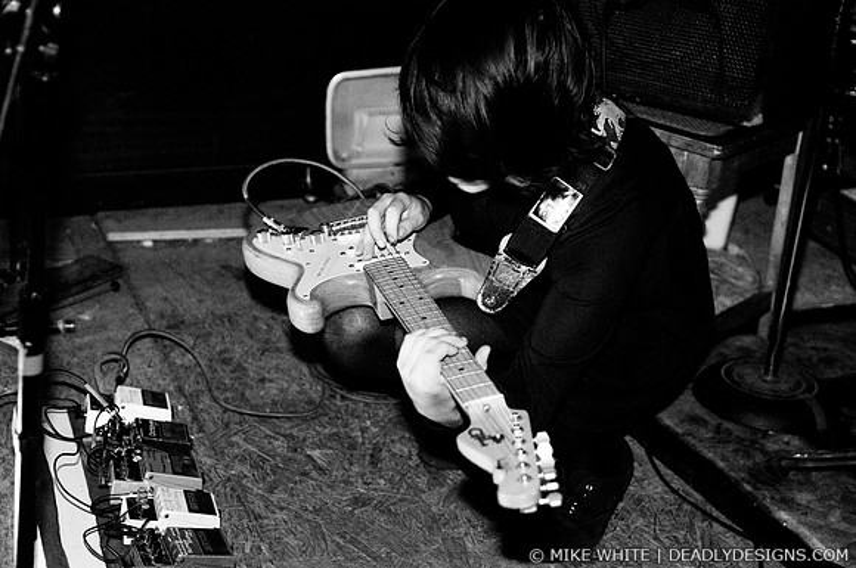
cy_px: 284
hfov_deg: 30.6
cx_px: 428
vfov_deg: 20.6
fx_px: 1567
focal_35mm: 66
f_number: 2.8
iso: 1000
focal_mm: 44
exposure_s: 1/30
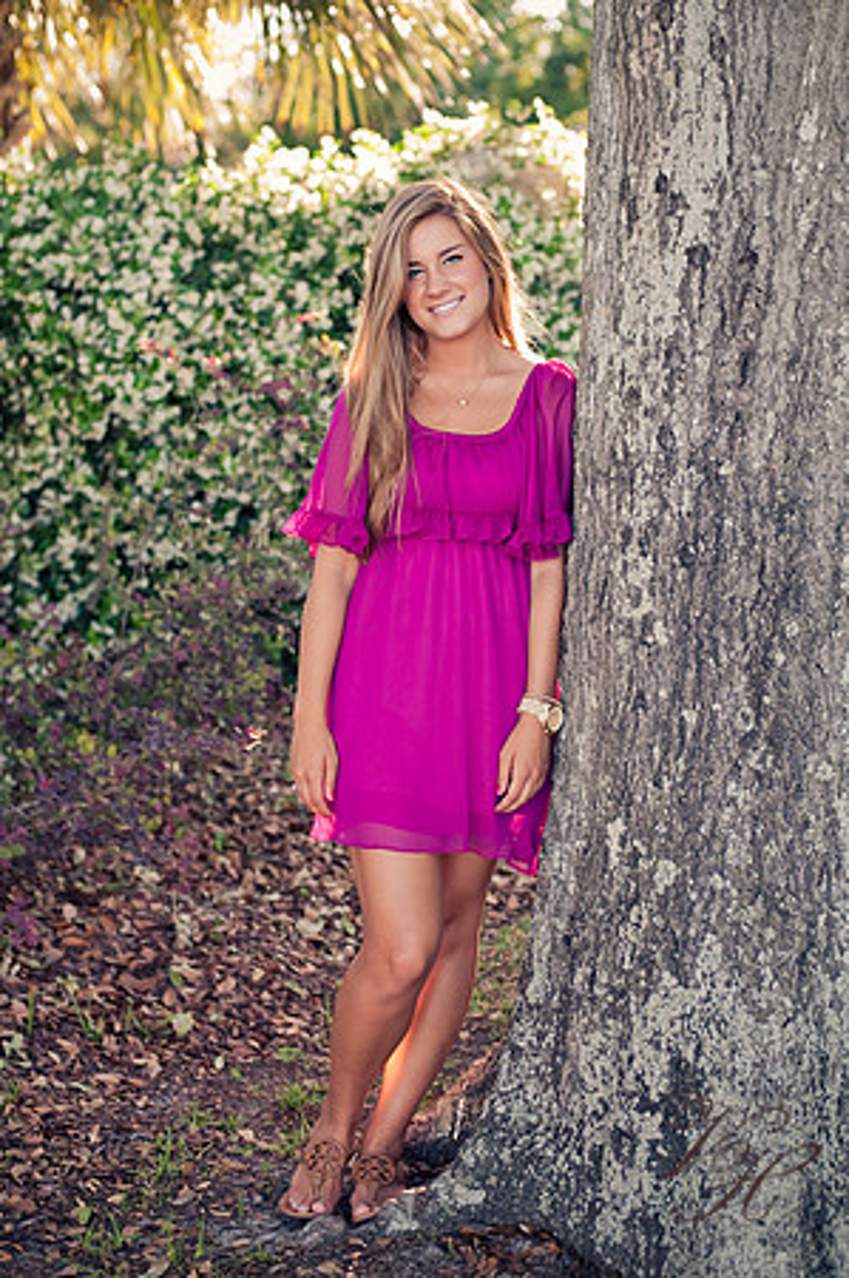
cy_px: 639
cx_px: 424
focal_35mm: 50
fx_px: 1773
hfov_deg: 26.9
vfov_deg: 39.6
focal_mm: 50
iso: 250
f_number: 3.2
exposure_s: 1/125
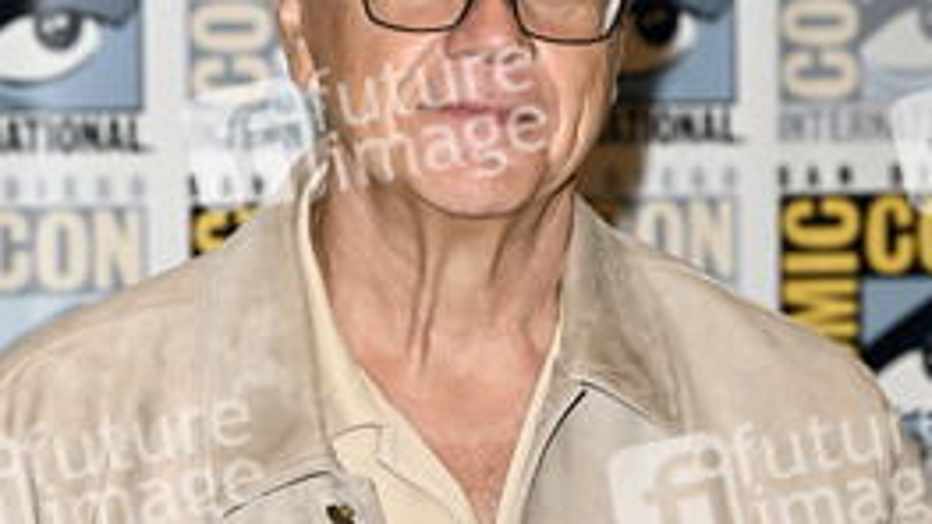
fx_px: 4325
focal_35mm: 175
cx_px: 468
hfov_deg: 12.3
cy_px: 308
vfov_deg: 6.9
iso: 2500
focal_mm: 110
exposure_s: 1/250
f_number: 5.6
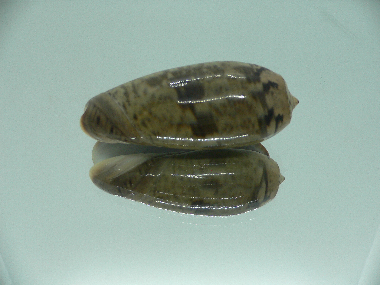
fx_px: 384
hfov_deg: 52.6
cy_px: 142
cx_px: 190
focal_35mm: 35
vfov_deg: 40.7
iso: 100
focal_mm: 4.6
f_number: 2.8
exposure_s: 1/60
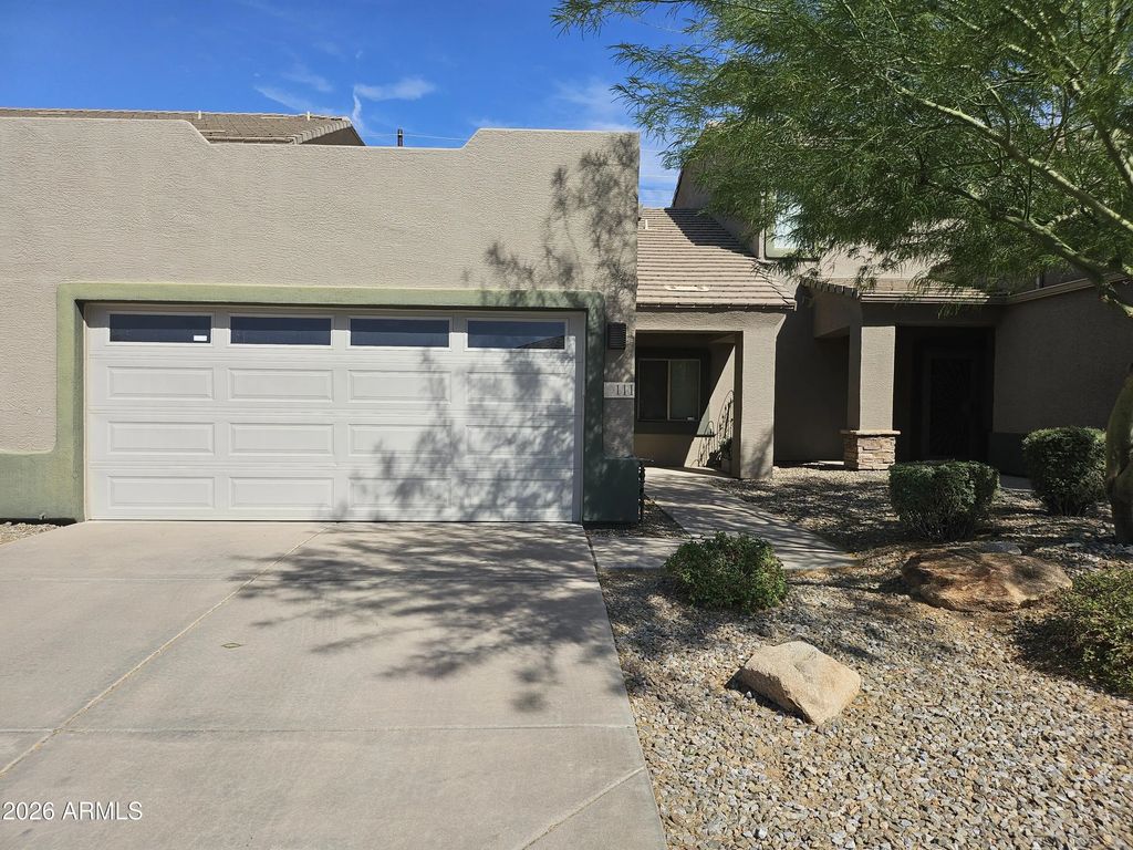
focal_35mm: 24
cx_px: 566
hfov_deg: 71.6
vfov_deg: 56.8
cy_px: 425
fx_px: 786
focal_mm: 5
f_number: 1.8
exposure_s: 1/4847
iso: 50
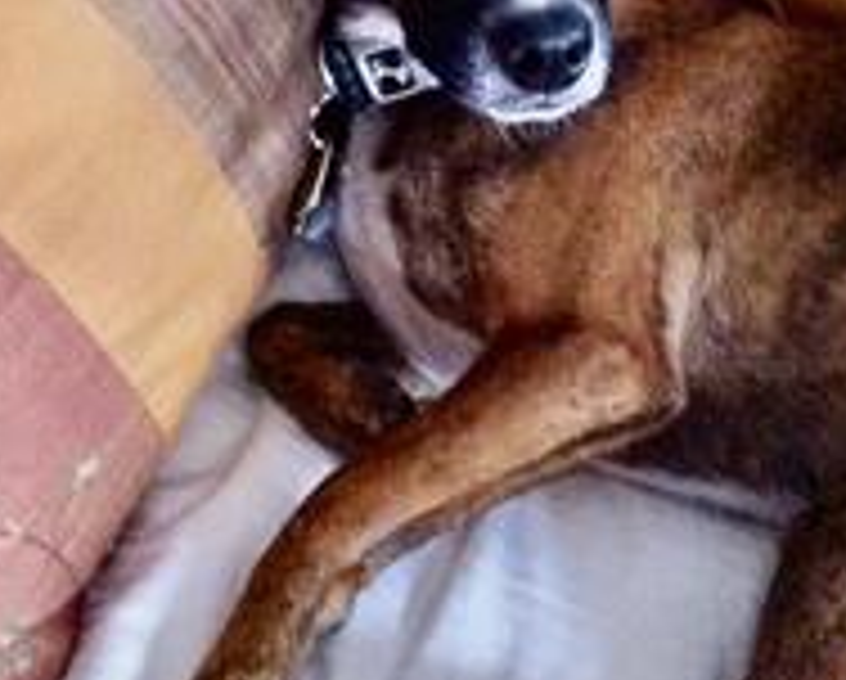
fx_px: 2182
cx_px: 556
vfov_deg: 17.4
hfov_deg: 21.9
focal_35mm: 87
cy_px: 63
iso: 1000
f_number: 2.8
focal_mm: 3.85
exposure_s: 1/15
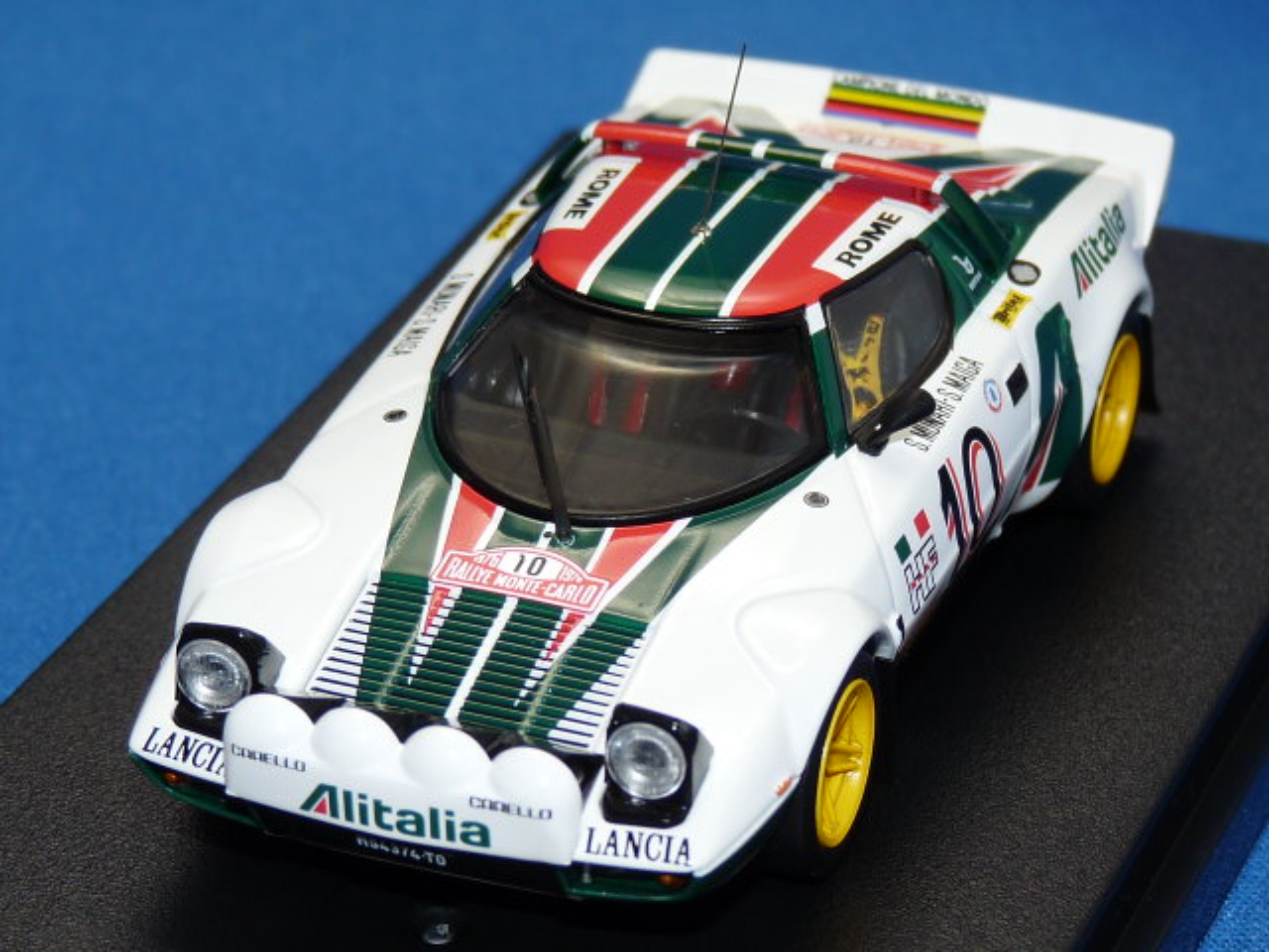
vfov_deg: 10.0
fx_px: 5462
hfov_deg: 13.3
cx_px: 634
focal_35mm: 149
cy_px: 476
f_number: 3.4
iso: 100
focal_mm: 14.9
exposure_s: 1/40
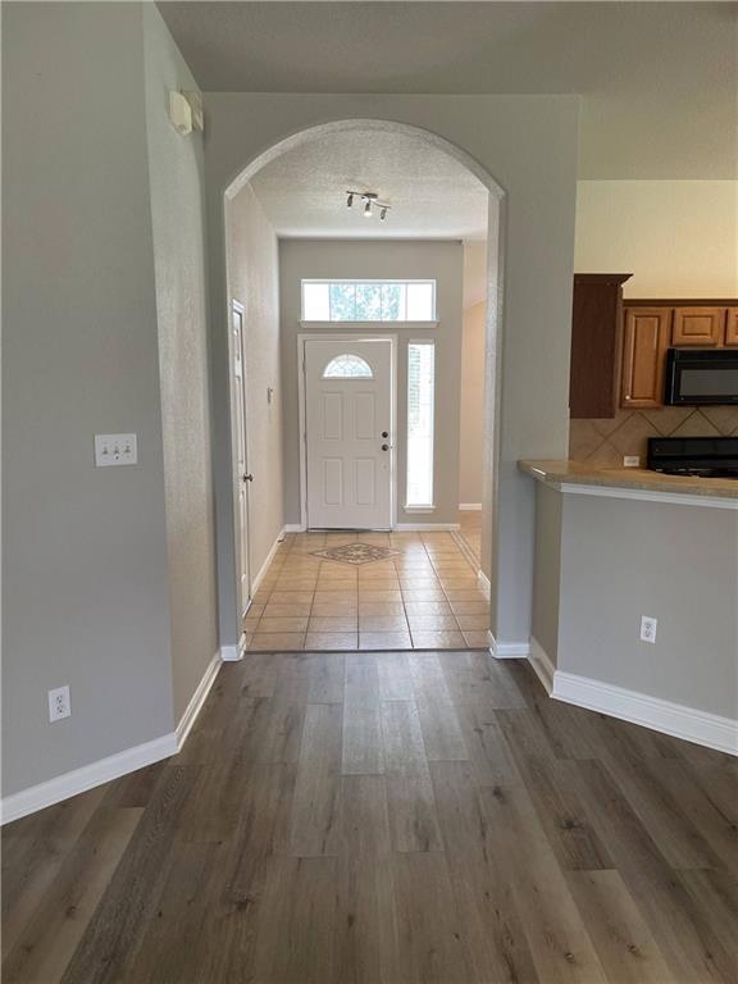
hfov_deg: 53.1
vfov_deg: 67.3
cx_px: 369
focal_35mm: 26
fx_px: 739
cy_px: 492
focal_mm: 5.1
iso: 125
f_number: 1.6
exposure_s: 1/60
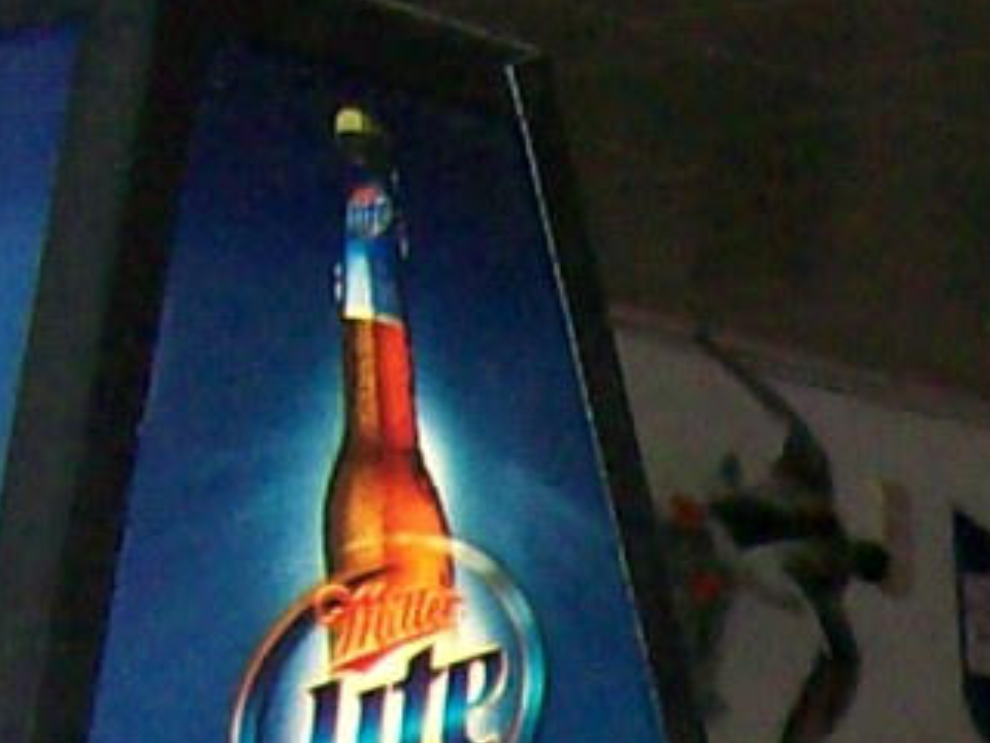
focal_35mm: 259
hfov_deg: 7.4
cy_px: 2195
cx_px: 1822
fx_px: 7407
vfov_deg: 5.4
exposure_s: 1/64
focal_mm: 6
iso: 140
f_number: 2.7
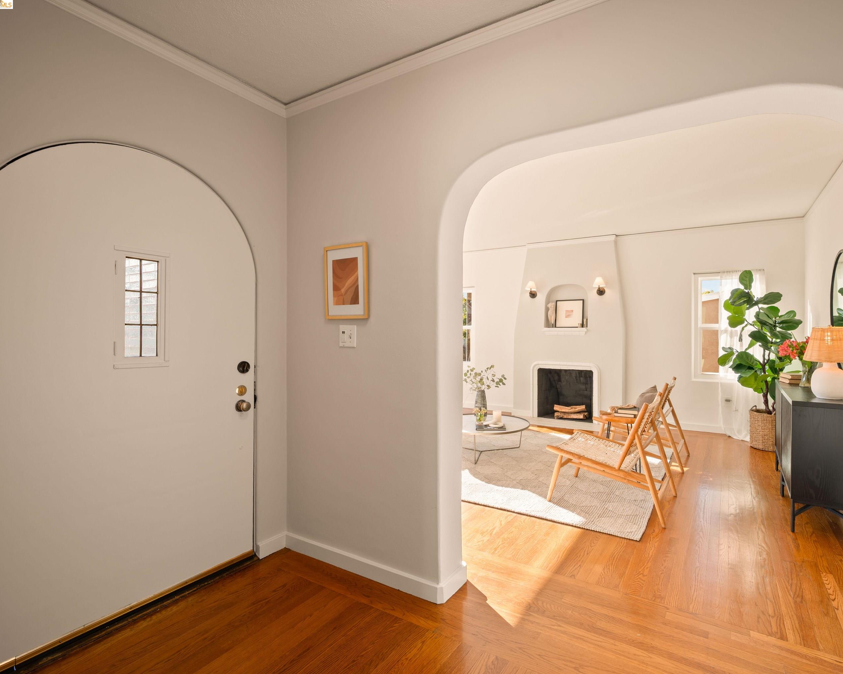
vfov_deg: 77.0
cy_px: 337
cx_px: 480
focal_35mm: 17
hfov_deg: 89.1
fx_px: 424
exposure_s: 1/6
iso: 250
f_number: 10
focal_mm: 15
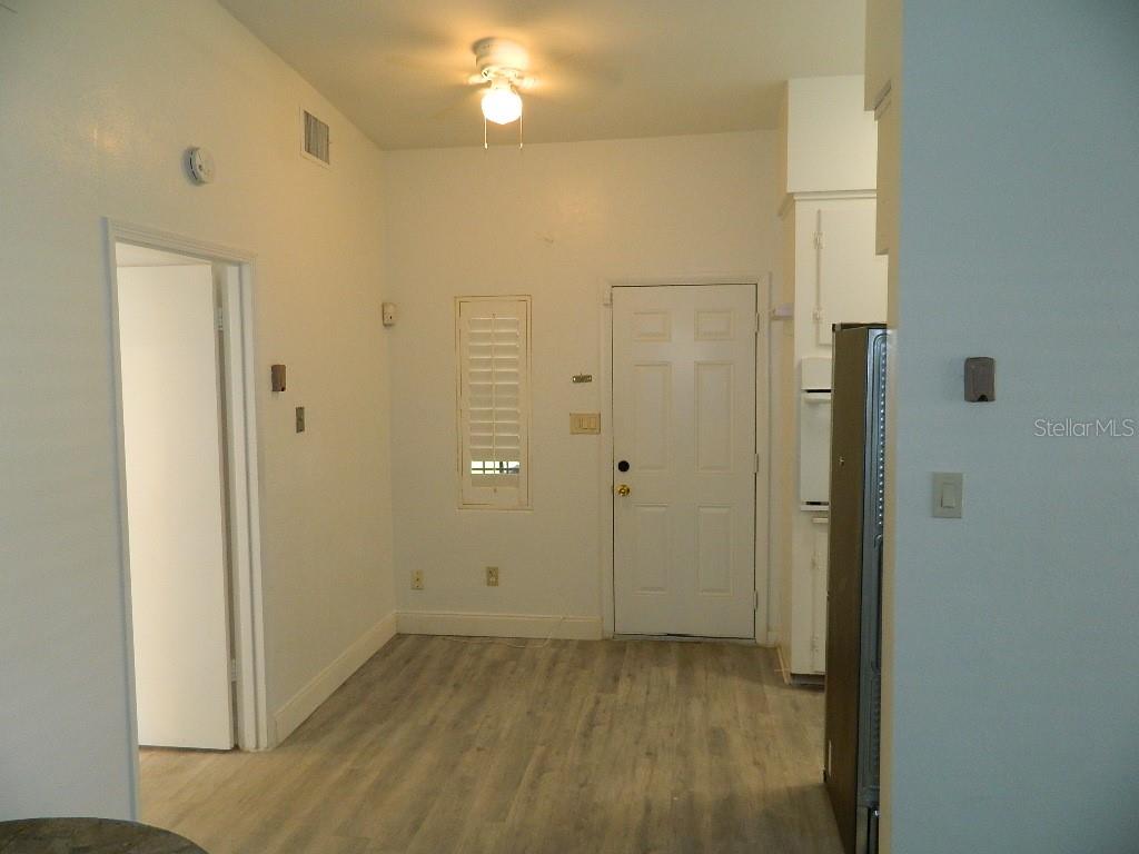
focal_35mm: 25
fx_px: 823
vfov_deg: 54.9
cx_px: 570
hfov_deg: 69.4
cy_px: 427
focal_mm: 4.5
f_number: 3.1
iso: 200
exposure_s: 1/30
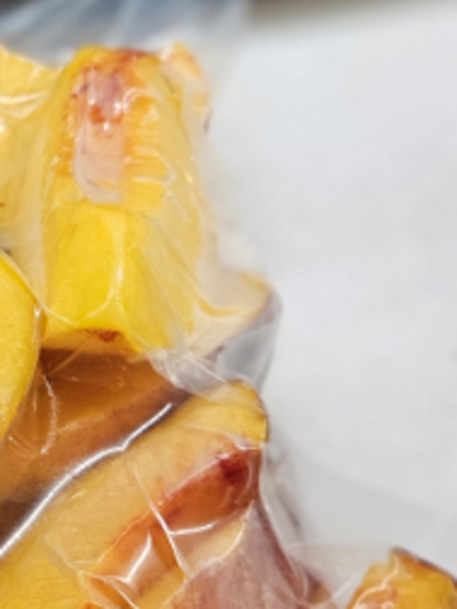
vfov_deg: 26.7
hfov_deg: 18.6
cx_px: -157
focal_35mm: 73
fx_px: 1285
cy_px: 283
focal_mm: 5.4
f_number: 1.8
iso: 125
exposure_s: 1/120
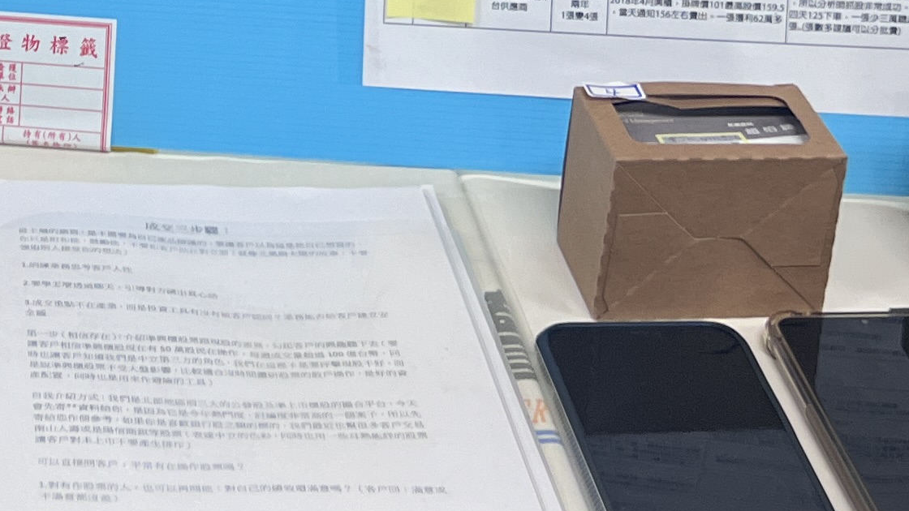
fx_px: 2459
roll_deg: +0.8
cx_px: -1
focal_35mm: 102
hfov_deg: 20.3
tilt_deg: -23.5
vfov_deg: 11.4
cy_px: -225
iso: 125
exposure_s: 1/120
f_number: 1.5
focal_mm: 5.7
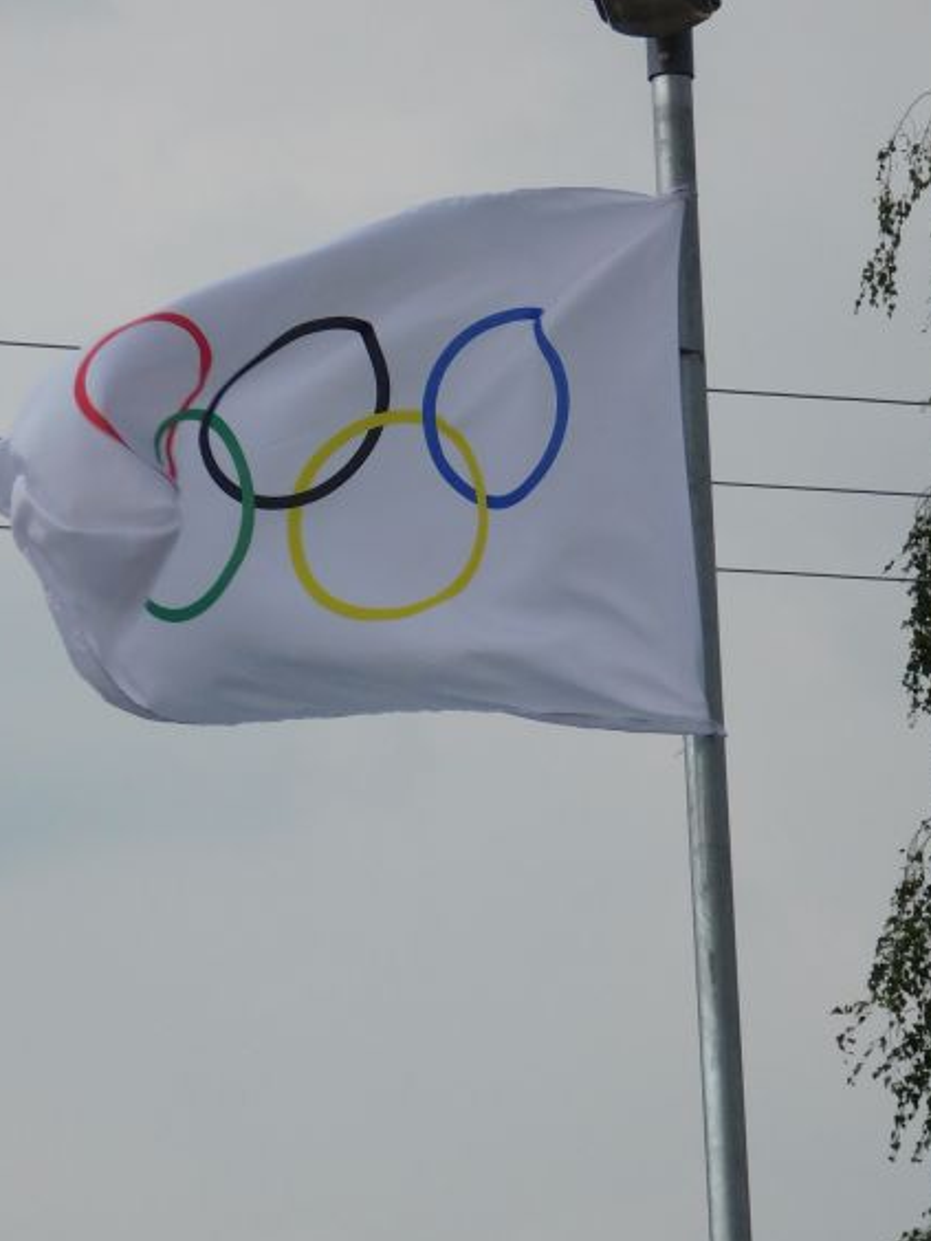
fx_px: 9216
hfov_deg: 5.8
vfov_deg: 7.7
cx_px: 436
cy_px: 514
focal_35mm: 257
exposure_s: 1/320
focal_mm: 30.1
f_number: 5.3
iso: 125
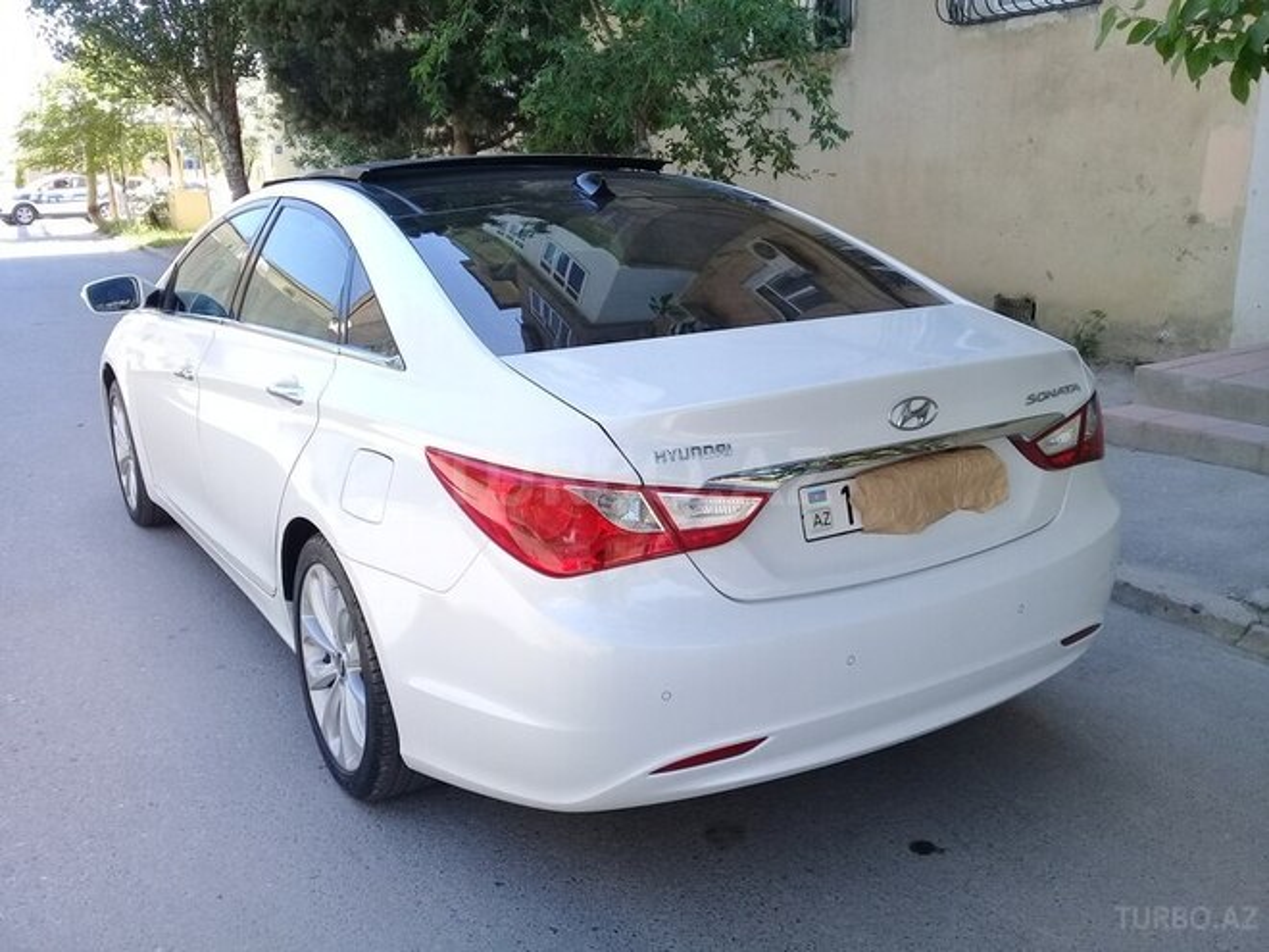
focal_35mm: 31
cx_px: 634
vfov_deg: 45.4
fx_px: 1136
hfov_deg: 58.4
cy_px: 476
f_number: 2.2
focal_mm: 3.3
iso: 50
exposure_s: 1/173
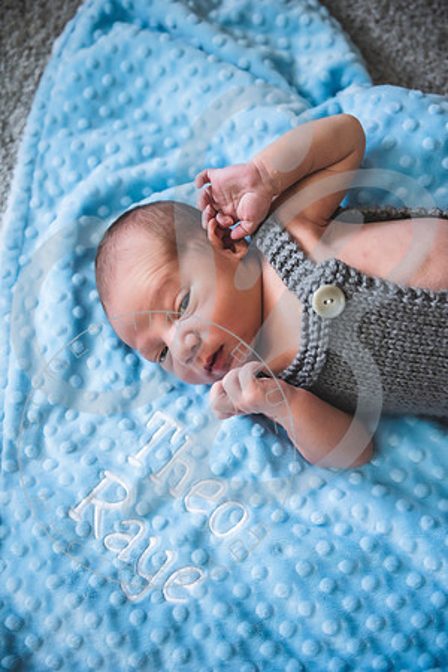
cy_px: 336
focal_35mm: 52
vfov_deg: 38.2
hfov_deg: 26.0
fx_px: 971
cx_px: 224
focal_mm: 52
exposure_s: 1/100
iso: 2500
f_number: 2.8
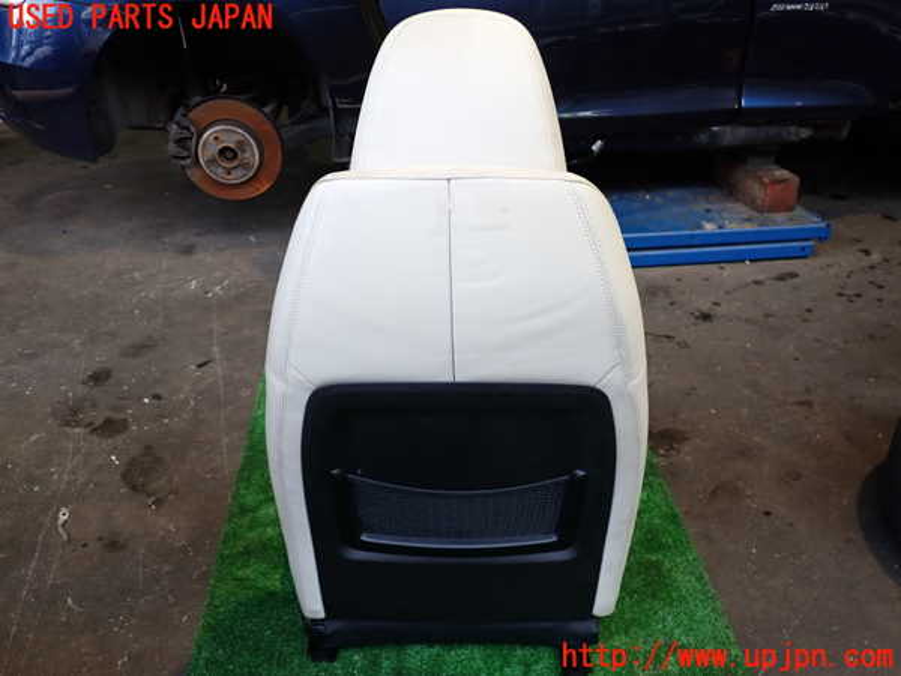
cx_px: 450
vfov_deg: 46.8
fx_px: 781
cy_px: 338
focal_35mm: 30
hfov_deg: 60.0
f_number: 2.3
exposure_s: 1/30
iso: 200
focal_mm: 5.4
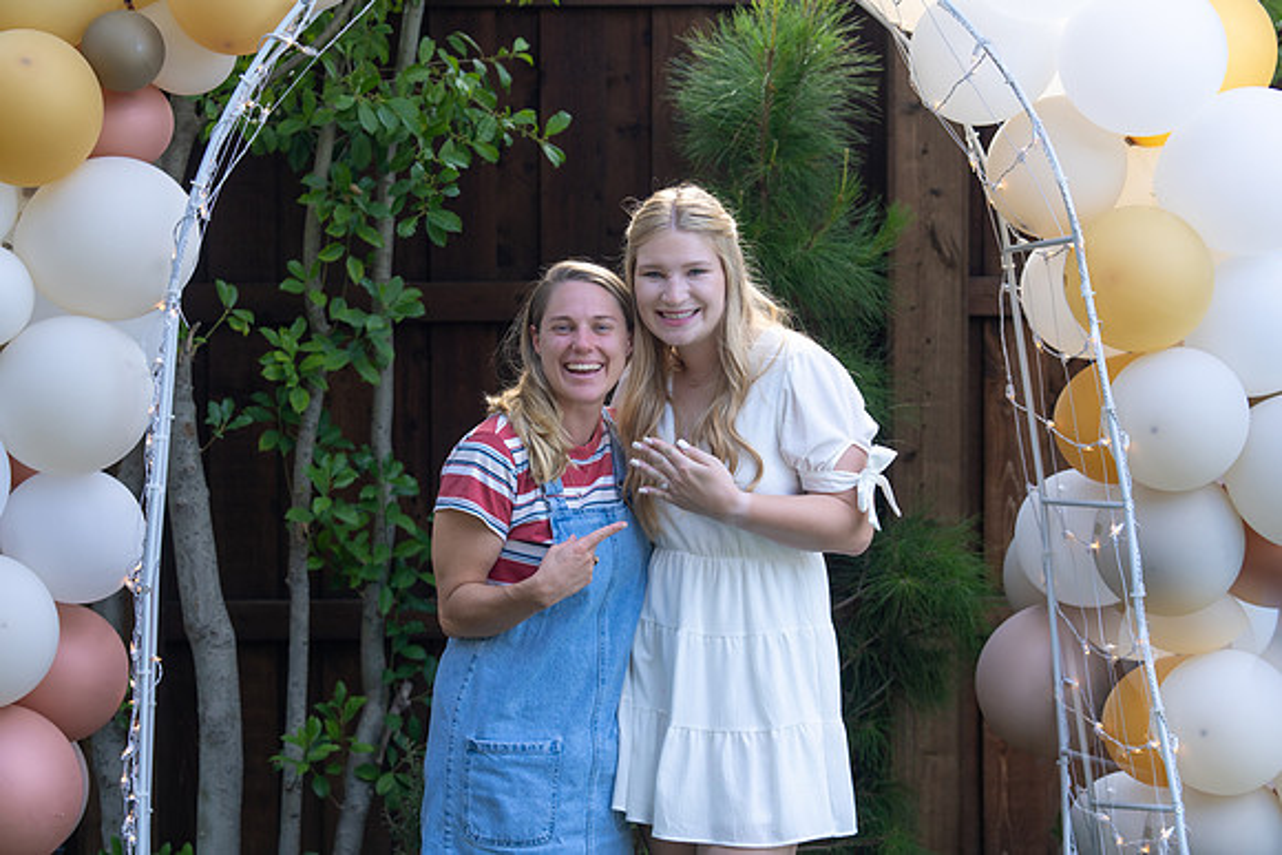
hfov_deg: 28.1
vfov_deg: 19.0
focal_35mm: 72
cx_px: 641
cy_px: 428
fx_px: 2559
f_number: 3.5
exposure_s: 1/250
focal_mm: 70
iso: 160
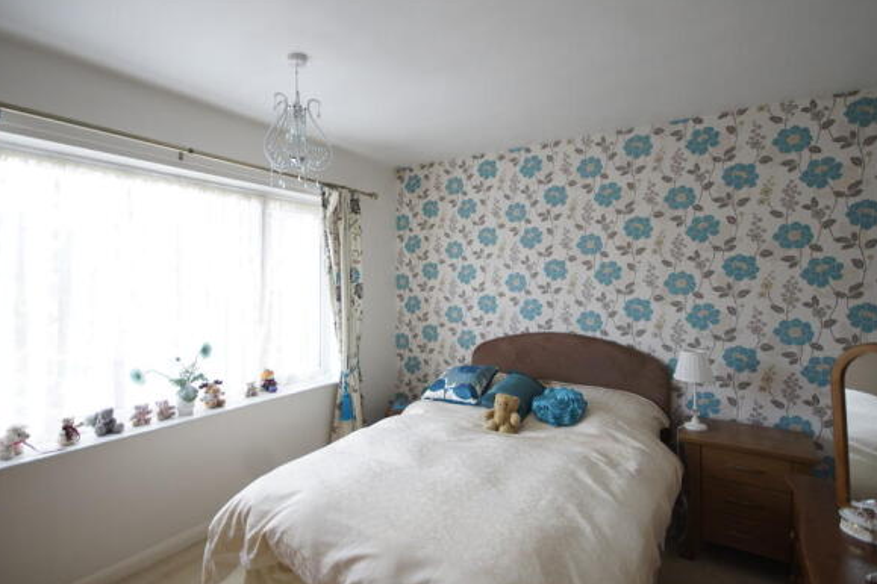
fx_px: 414
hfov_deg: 93.3
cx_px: 433
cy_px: 276
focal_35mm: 17
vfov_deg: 70.4
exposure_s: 1/60
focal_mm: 10
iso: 400
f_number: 4
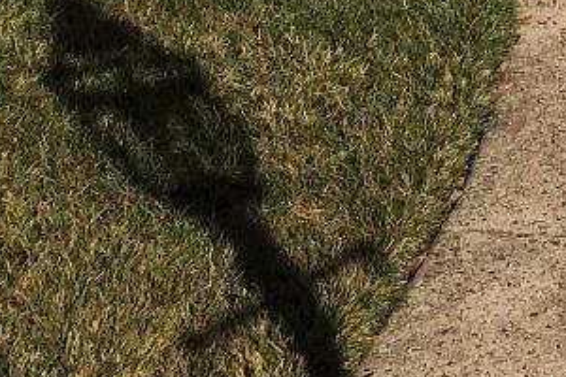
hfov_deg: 14.0
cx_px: 549
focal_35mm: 145
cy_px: -516
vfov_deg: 8.6
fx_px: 2280
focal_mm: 4.15
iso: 32
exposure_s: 1/6849
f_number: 2.2
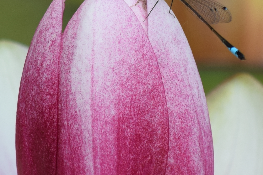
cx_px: 178
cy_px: -31
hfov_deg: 1.4
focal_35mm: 1452
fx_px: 10606
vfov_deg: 0.9
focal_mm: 220
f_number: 8
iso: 200
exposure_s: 1/250
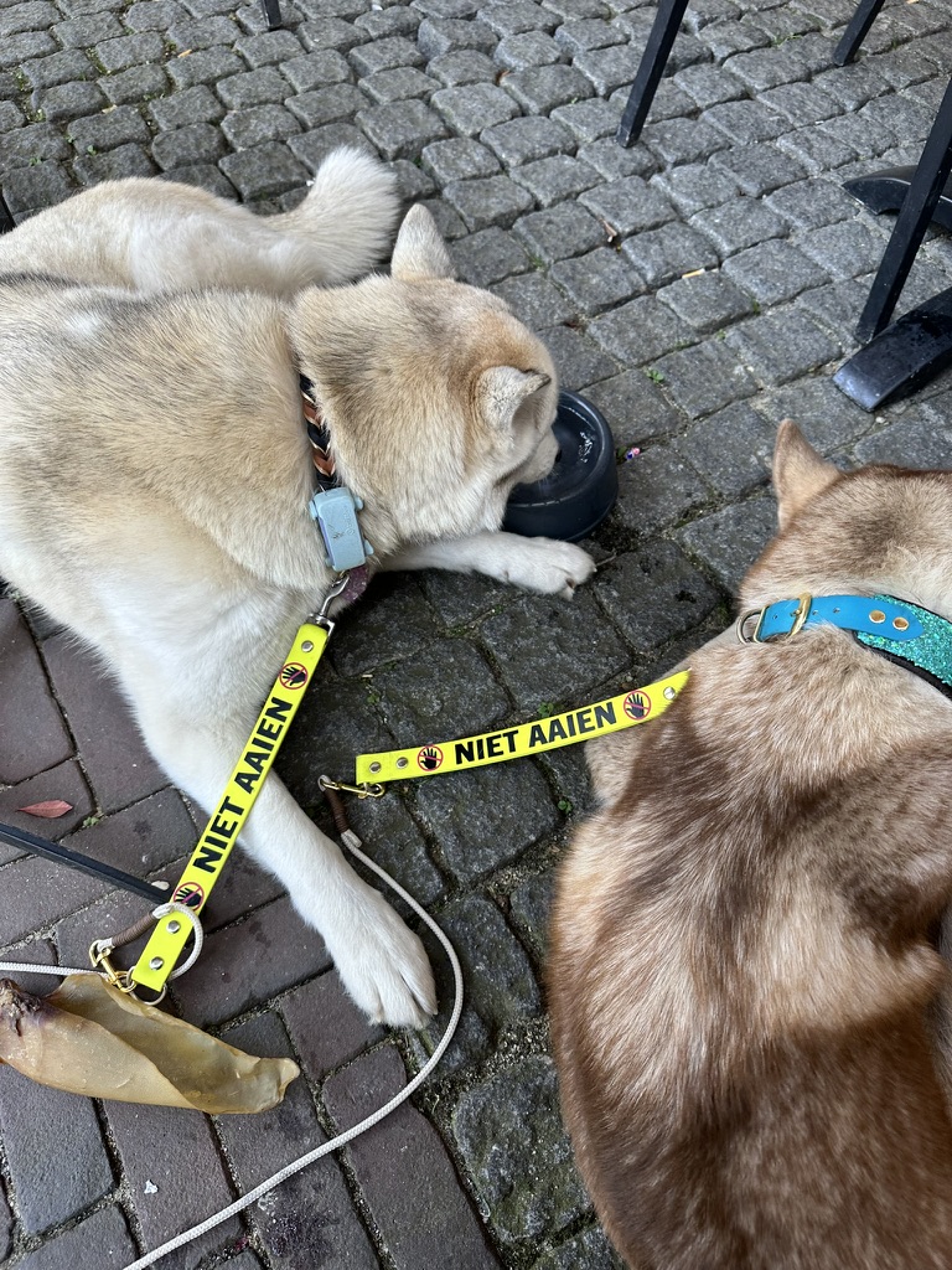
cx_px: 476
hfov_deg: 56.8
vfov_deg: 71.6
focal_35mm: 24
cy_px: 635
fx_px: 880
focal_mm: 6.86
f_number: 1.78
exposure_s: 1/157
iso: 64
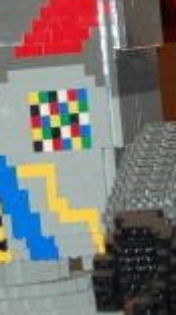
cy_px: 42
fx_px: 2589
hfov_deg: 3.9
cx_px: -74
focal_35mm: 310
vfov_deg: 7.0
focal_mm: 48
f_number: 5.6
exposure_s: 1/60
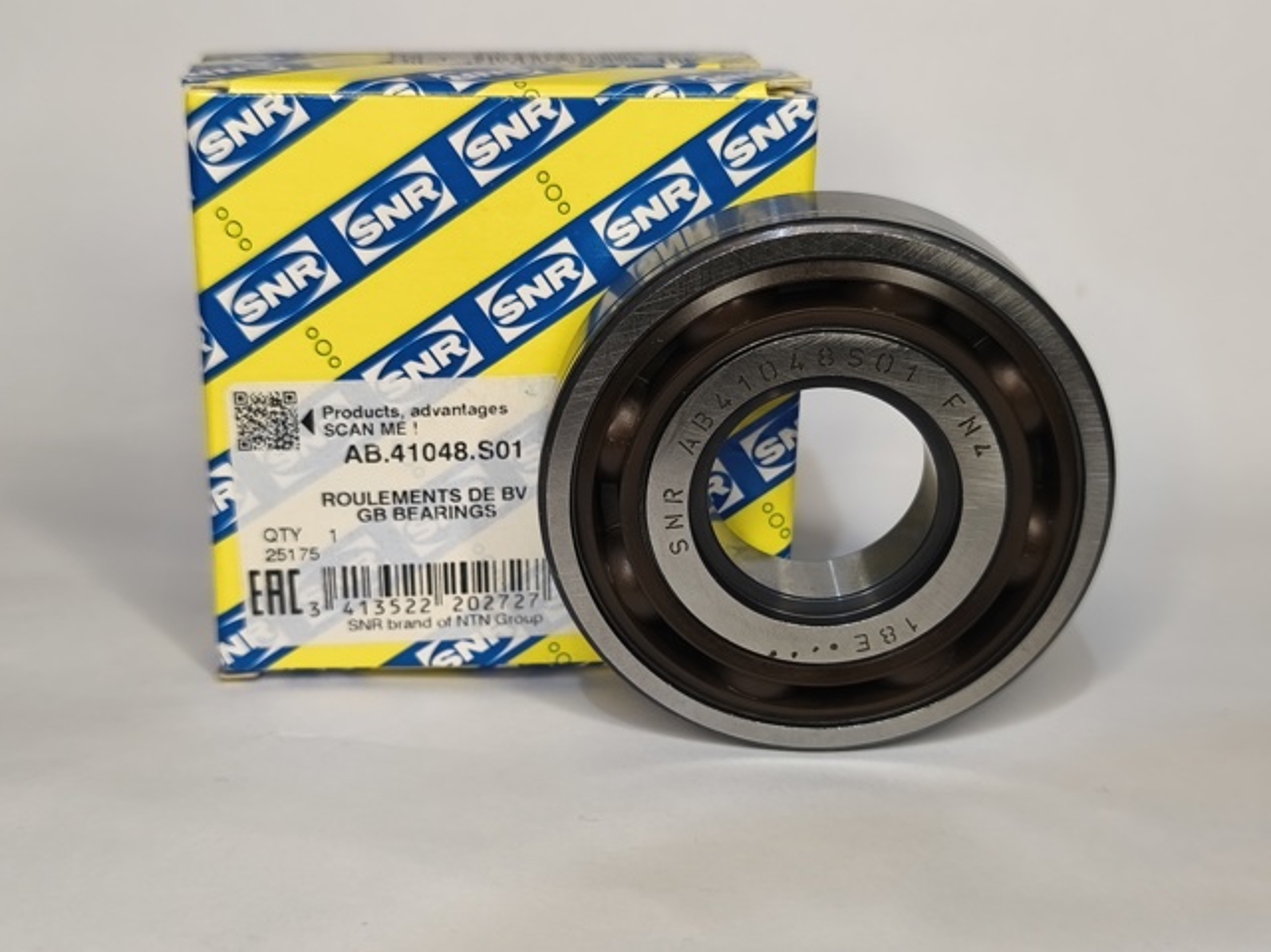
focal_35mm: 44
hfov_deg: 43.0
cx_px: 636
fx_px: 1614
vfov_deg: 32.8
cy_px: 476
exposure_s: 1/50
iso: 400
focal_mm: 6.18
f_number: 1.65
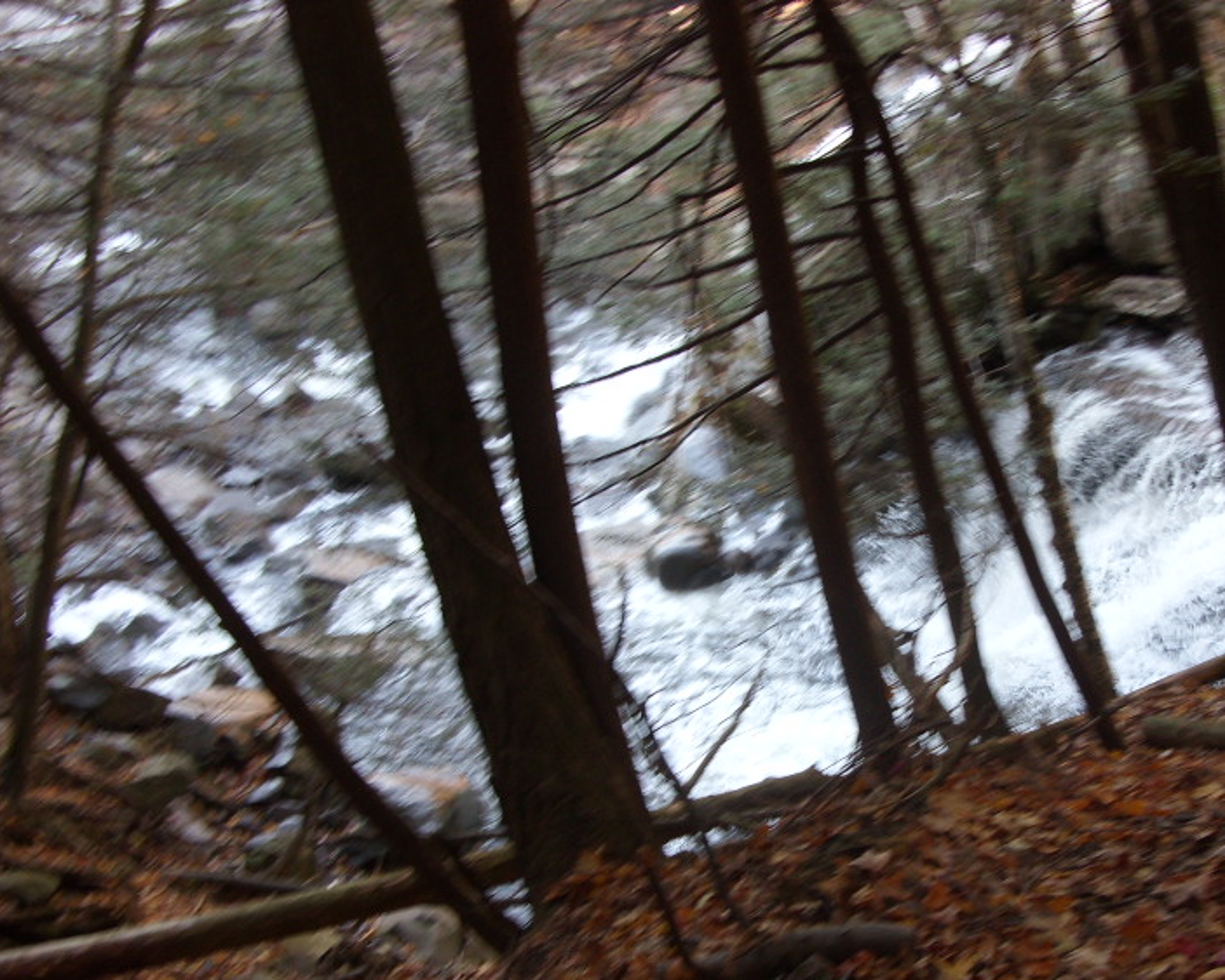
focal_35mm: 54
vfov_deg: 27.9
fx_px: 1959
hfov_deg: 34.4
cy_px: 654
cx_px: 816
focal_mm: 6.3
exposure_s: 1/30
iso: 50
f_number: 2.8
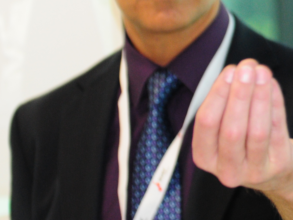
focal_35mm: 330
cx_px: 469
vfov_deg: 4.5
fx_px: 2794
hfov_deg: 5.9
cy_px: -77
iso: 720
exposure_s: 1/60
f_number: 2.8
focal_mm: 70
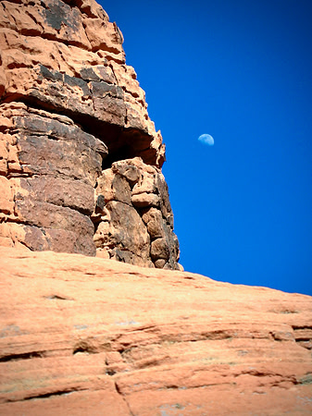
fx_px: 1263
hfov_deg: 14.1
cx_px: 156
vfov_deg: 18.7
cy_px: 208
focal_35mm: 105
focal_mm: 17.4
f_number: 5.4
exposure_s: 1/240
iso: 50
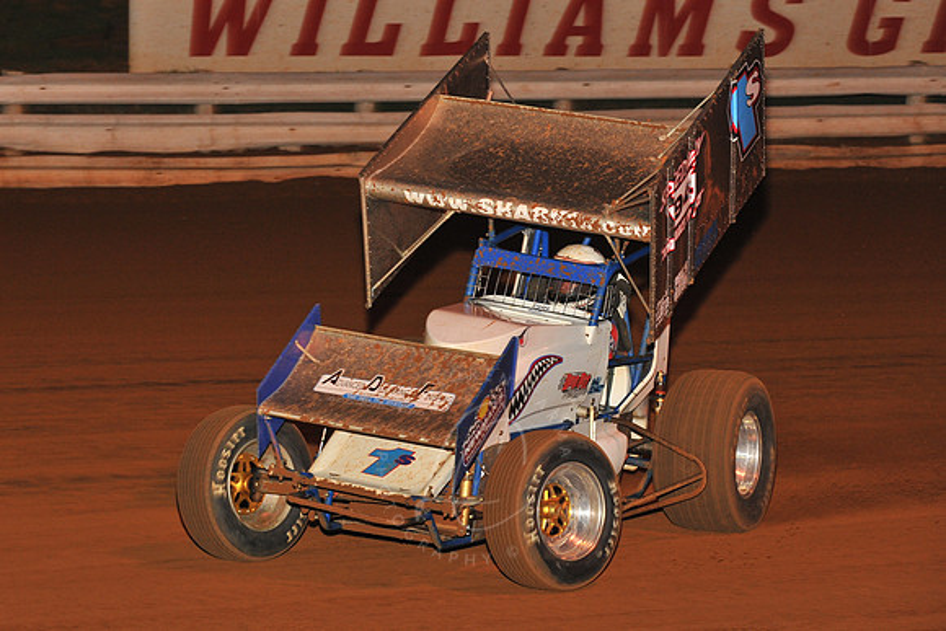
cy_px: 316
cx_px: 473
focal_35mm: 112
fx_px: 2944
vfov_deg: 12.2
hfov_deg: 18.3
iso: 1000
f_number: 6.3
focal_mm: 112
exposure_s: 1/320
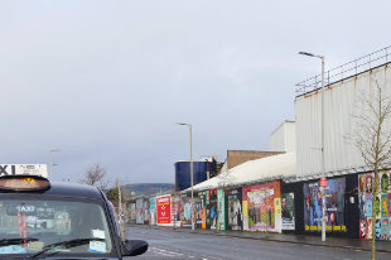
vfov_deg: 21.4
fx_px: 673
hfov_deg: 30.8
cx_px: 361
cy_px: 227
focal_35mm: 62
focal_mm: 16
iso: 100
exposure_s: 1/80
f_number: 9
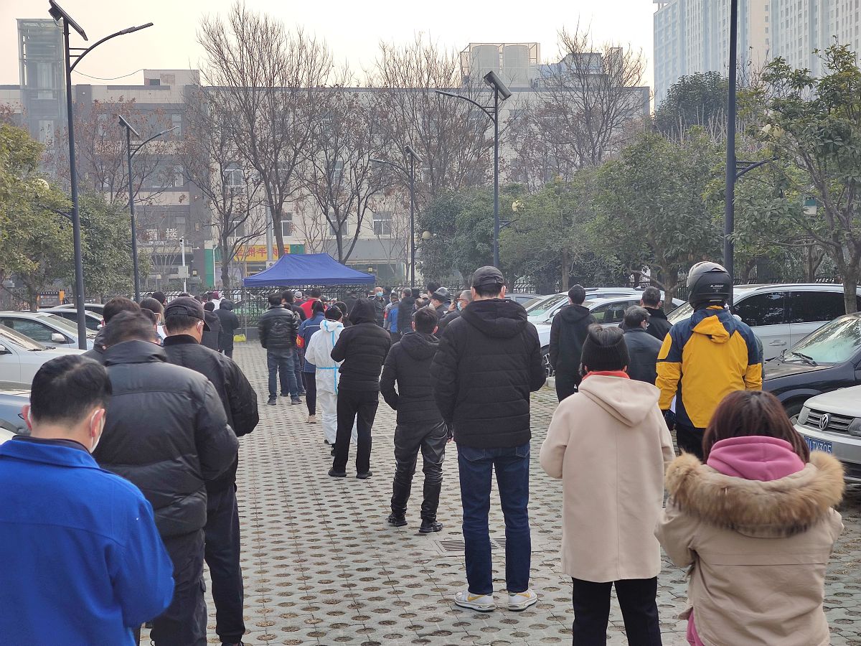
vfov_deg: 29.7
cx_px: 430
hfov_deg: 38.9
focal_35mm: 49
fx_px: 1219
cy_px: 323
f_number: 2
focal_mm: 8.16
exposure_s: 1/1089
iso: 50
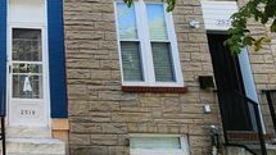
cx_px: -9
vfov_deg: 35.0
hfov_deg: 47.6
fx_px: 242
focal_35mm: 33
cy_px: 42
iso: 50
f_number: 2.2
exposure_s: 1/270
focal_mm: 2.2
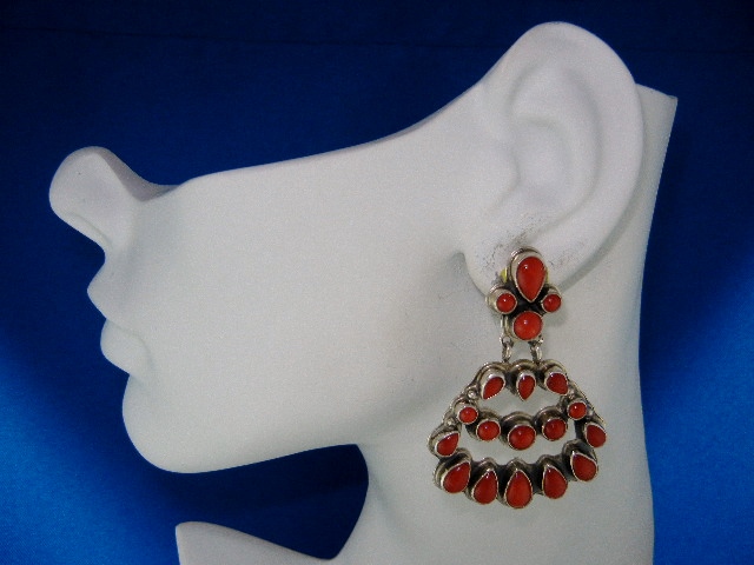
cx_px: 377
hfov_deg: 54.0
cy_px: 282
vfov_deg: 41.8
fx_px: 741
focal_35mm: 34
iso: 251
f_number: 7.2
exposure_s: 1/30
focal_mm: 6.2
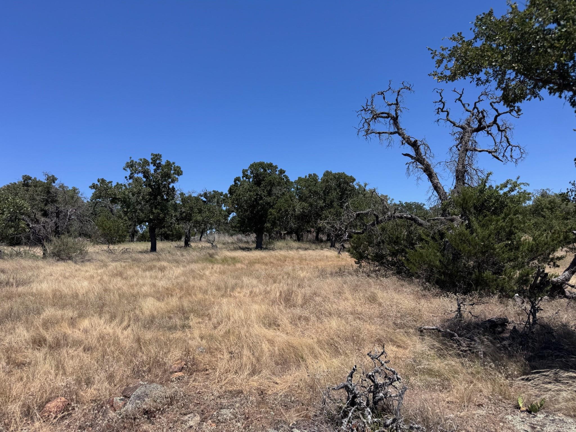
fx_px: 399
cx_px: 288
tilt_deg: +3.0
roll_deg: +1.2
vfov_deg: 56.8
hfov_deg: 71.6
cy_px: 216
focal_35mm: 24
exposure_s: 1/4950
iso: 80
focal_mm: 6.76
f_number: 1.78
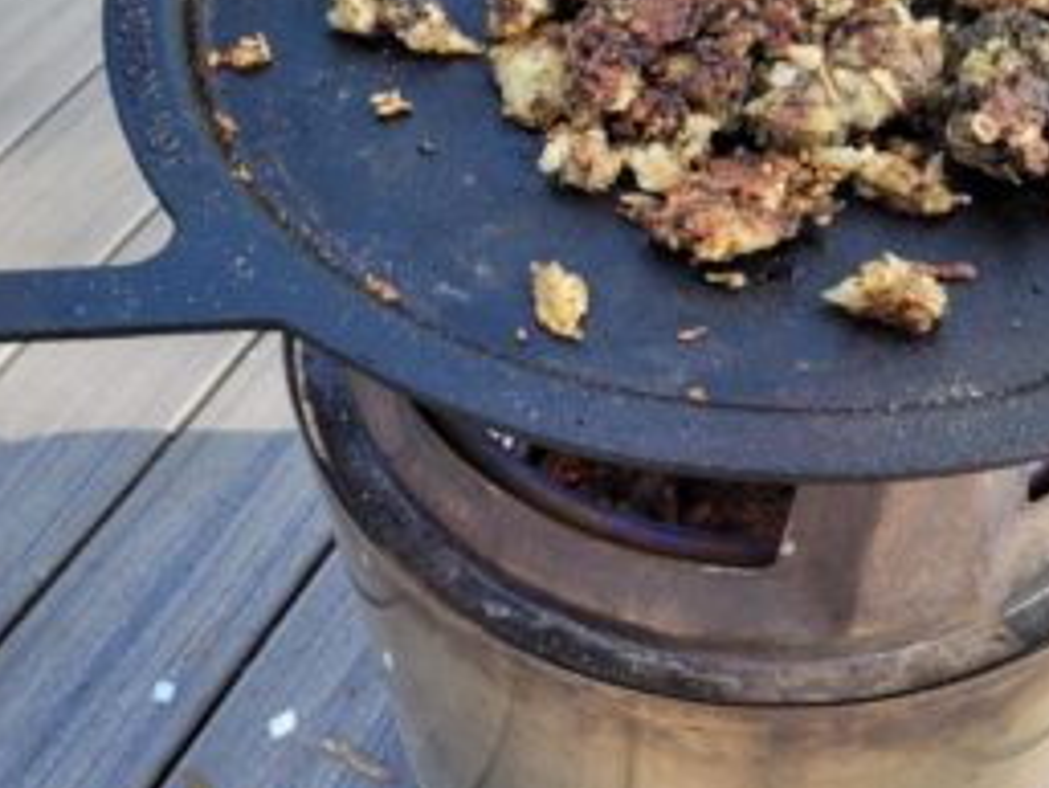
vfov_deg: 29.6
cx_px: 688
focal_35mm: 49
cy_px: 318
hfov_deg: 38.5
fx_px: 1486
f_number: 1.8
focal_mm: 5.4
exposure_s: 1/276
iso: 40
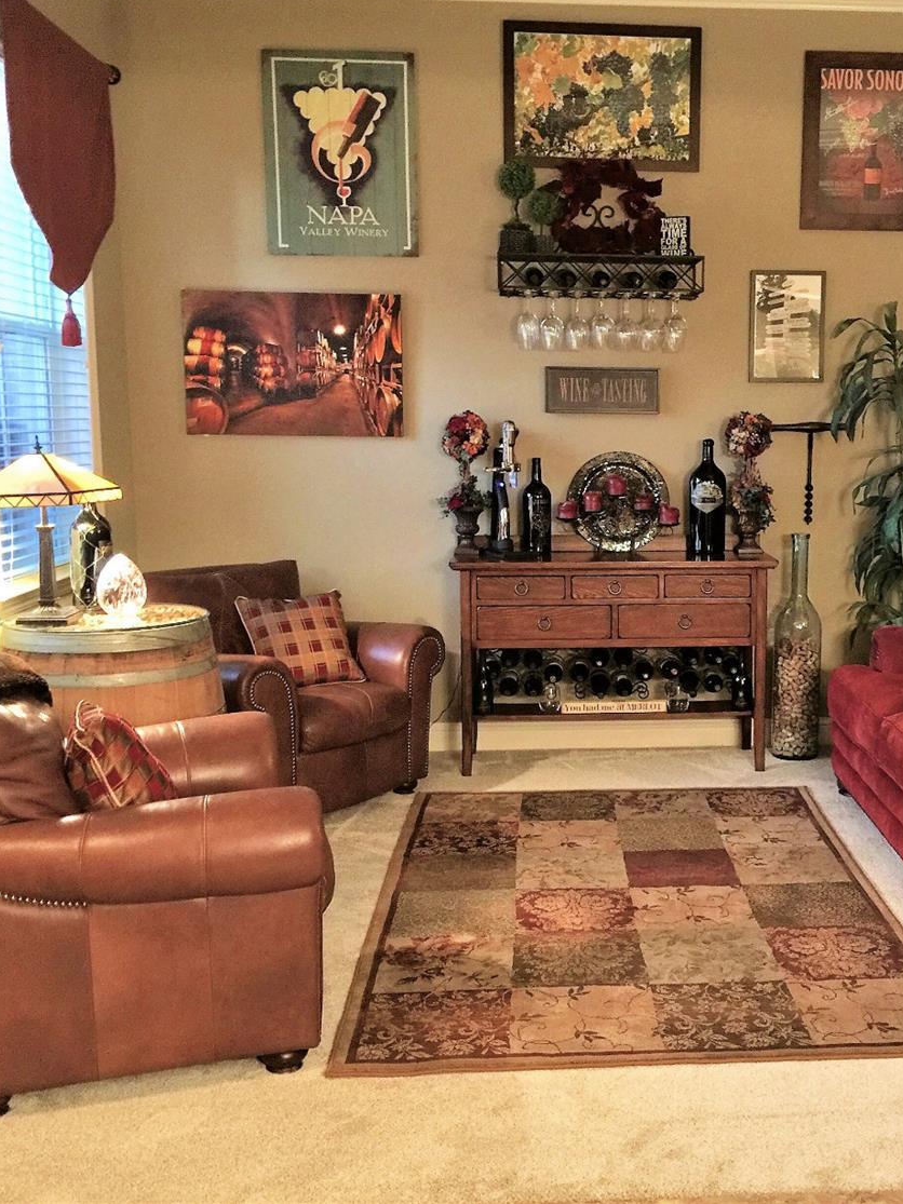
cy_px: 598
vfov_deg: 47.9
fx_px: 1357
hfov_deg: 36.2
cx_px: 651
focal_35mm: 39
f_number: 2.2
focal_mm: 4.15
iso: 100
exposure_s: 1/4
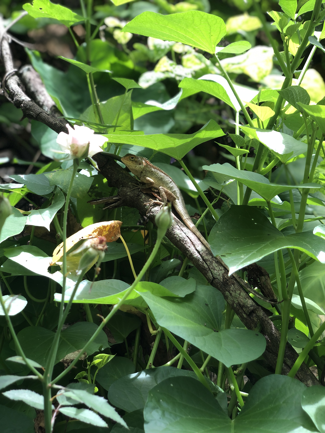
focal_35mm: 52
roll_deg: +0.4
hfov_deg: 28.0
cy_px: 216
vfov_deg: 36.8
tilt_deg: +0.4
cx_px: 162
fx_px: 651
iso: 20
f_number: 2.4
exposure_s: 1/120
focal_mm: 6
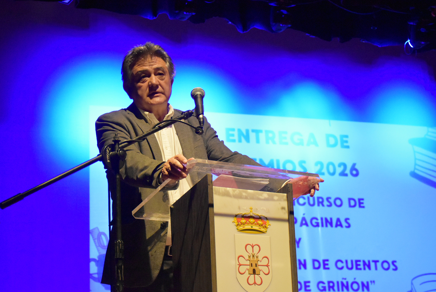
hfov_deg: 29.8
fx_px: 818
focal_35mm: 68
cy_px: 146
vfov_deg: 20.2
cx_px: 218
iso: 6400
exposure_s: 1/125
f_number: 4.5
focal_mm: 45
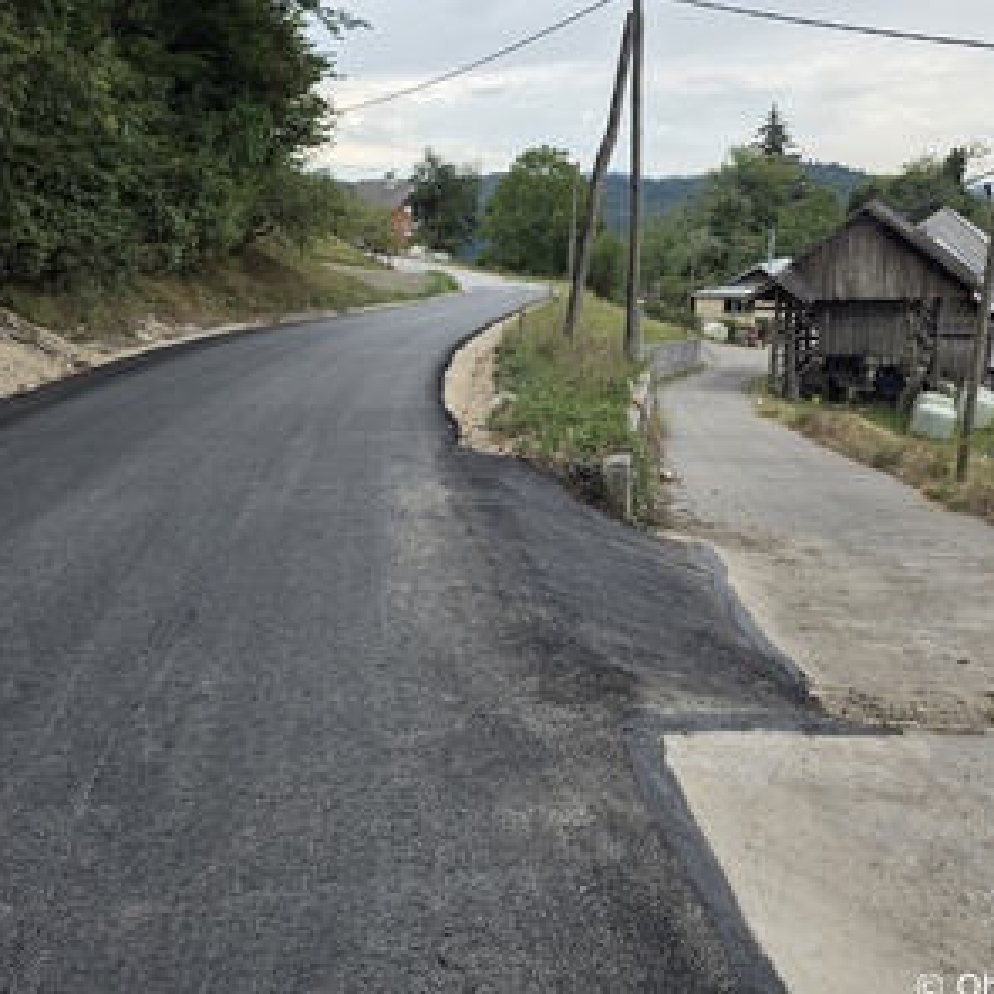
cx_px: 448
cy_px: 435
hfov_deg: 52.4
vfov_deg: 52.4
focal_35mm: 31
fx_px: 1007
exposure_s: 1/1765
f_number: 1.7
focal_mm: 6.3
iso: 80
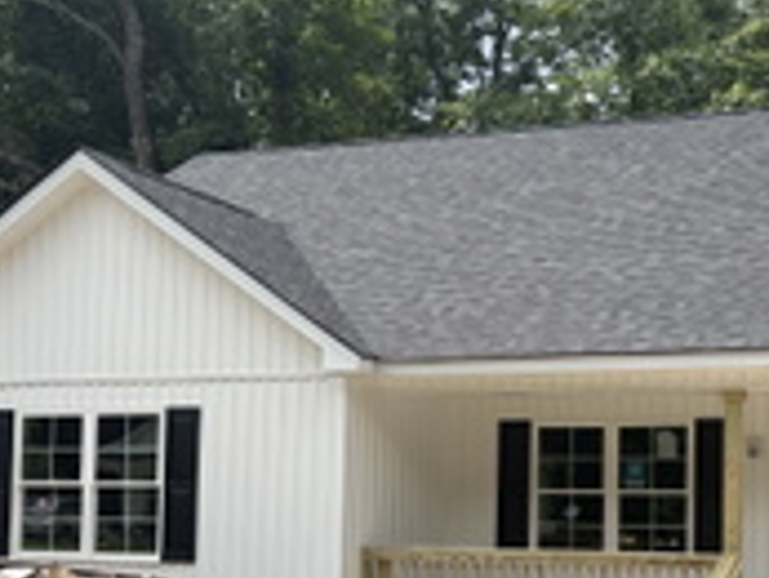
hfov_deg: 31.1
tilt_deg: +3.2
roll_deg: -0.5
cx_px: 653
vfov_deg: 24.1
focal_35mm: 60
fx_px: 1334
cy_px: 445
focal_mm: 5.96
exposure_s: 1/3279
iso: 50
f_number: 1.6
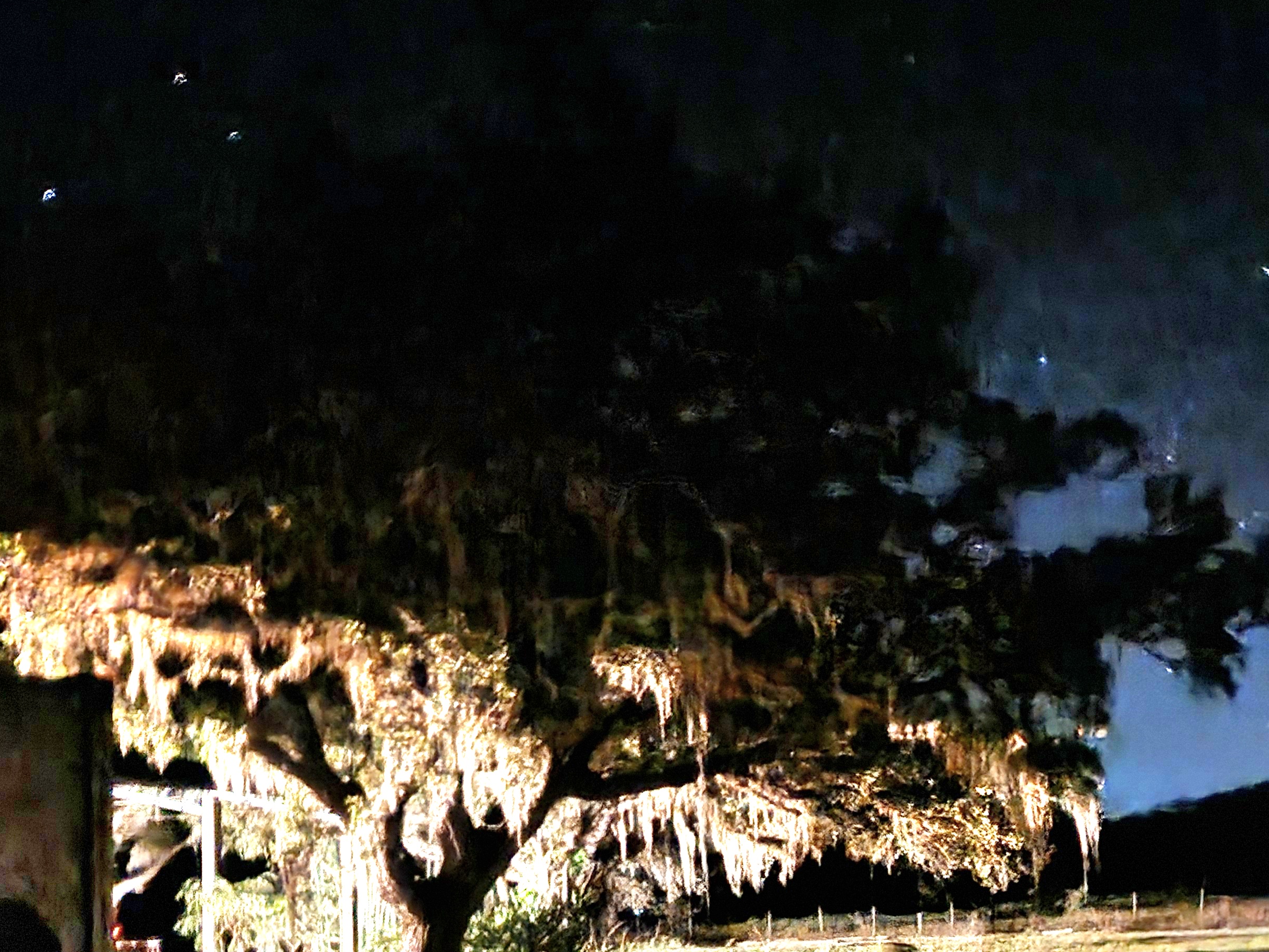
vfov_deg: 36.3
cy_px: 781
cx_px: 853
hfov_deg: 48.1
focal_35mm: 38
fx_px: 1393
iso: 2000
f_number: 1.8
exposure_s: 1/2
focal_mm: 5.4
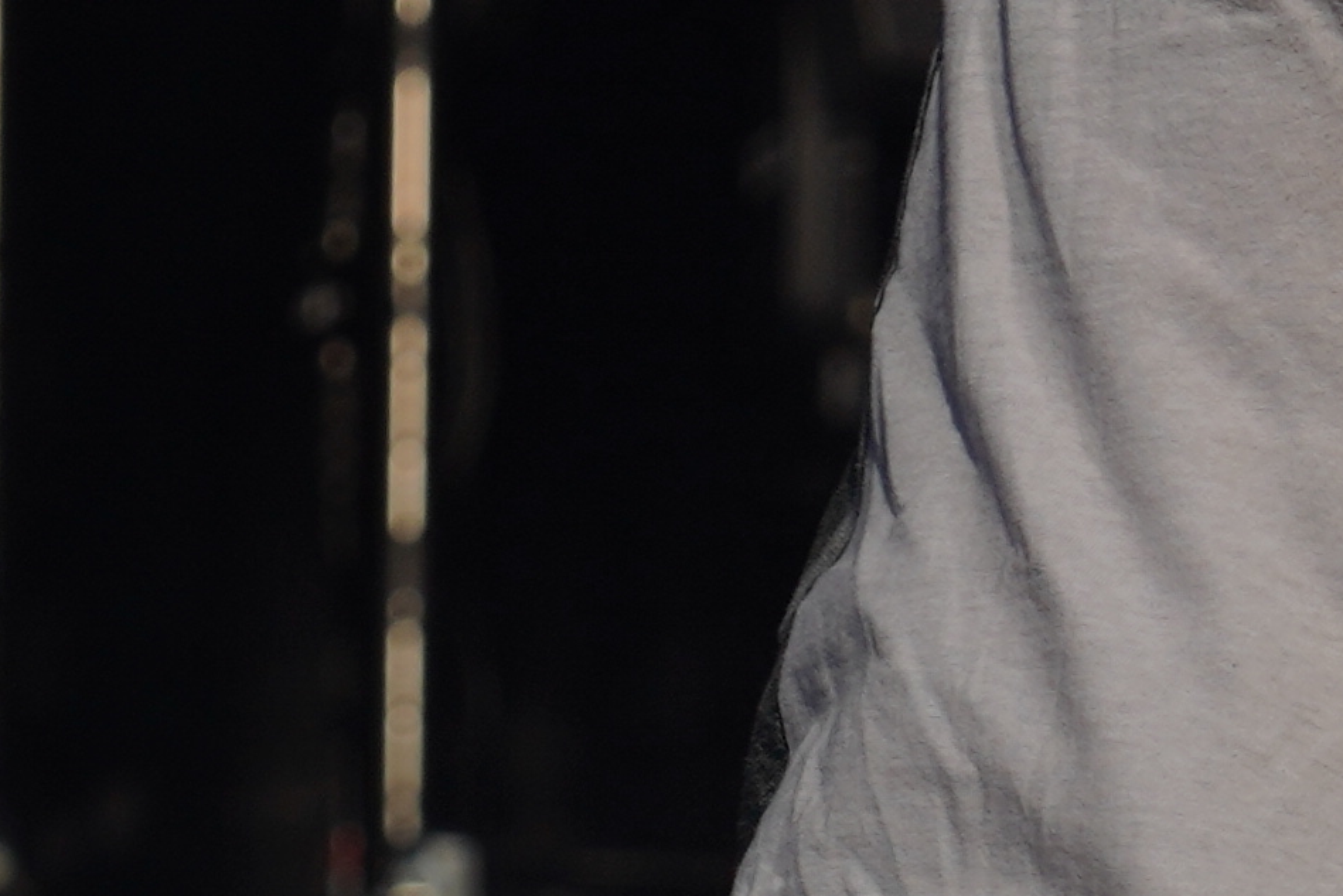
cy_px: -623
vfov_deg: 2.1
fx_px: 24773
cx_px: 1005
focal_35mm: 664
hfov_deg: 3.1
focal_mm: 105
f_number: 8
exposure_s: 1/1600
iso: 100
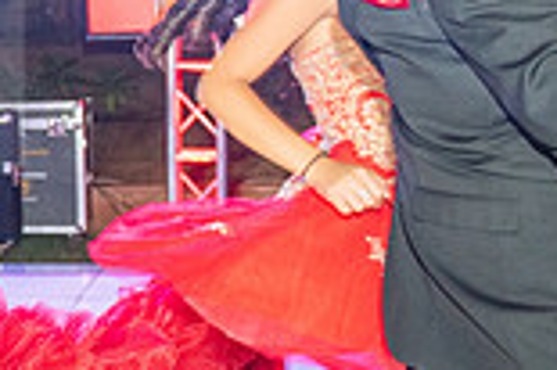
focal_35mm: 90
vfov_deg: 15.1
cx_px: -280
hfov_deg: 19.7
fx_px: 1391
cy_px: 81
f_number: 3.2
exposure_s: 1/100
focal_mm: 24
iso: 1600
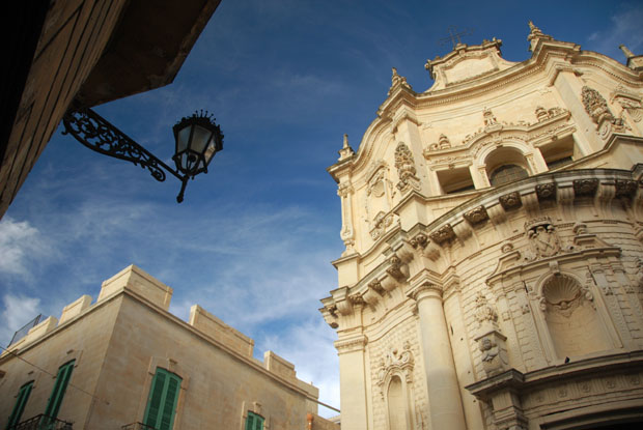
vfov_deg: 48.0
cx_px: 322
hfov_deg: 67.3
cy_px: 215
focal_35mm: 27
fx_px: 483
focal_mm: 18
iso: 200
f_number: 3.5
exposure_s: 1/320
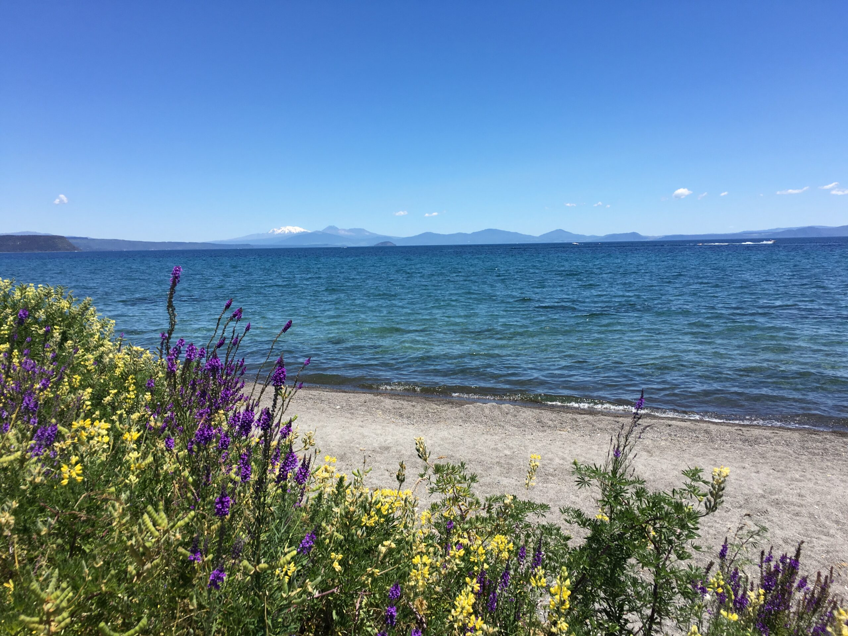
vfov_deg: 48.2
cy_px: 318
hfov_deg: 61.7
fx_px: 710
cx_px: 424
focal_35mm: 29
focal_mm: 4.15
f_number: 2.2
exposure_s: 1/1748
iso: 25
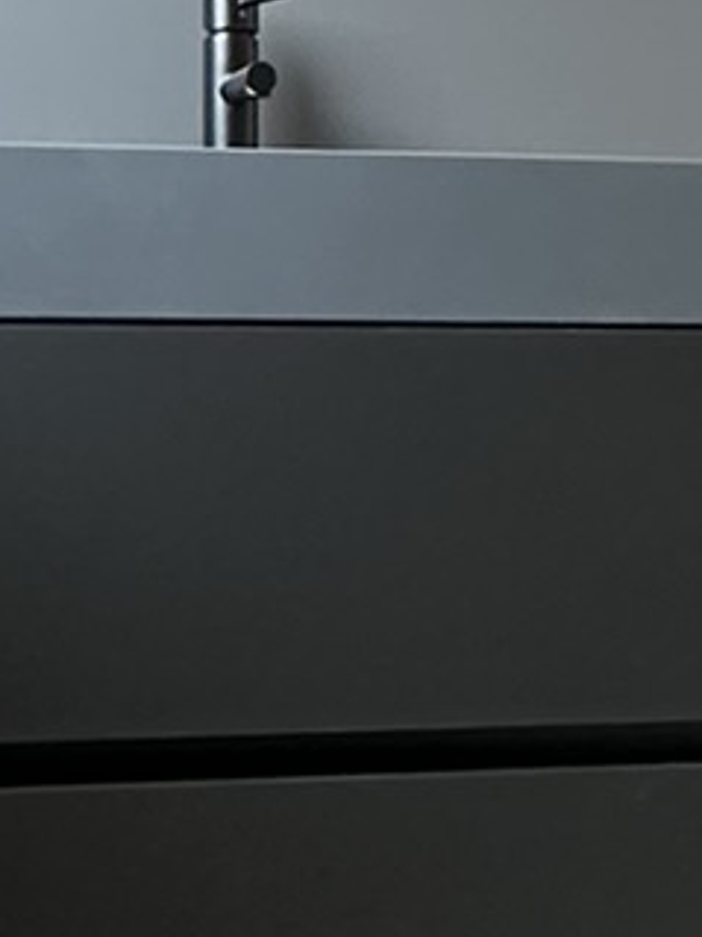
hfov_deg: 16.4
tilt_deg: -1.7
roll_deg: -0.1
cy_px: 420
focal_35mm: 90
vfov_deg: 21.8
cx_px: 347
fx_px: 2435
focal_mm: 2.22
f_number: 2.2
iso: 320
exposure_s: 1/68
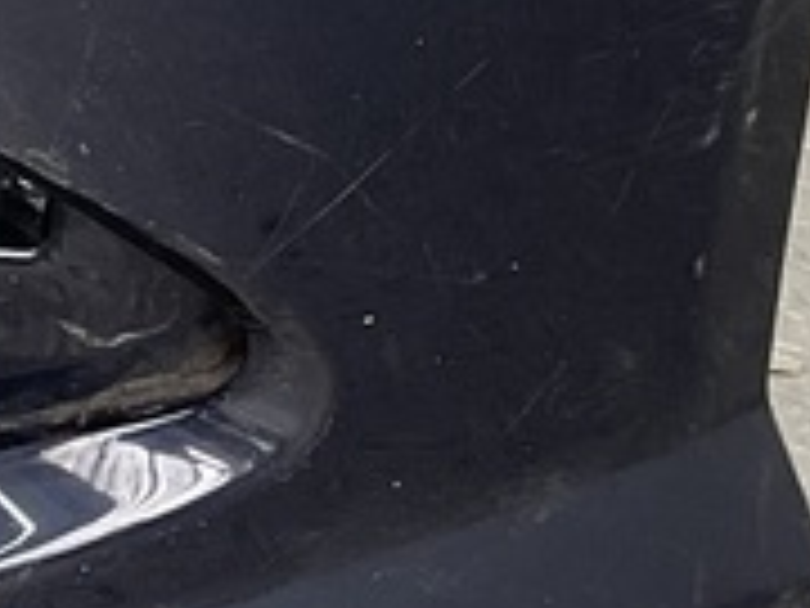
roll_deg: +2.3
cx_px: -680
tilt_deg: -12.0
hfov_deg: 11.3
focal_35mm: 162
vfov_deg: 8.9
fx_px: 3791
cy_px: -288
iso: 25
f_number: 1.8
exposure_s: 1/120
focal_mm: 3
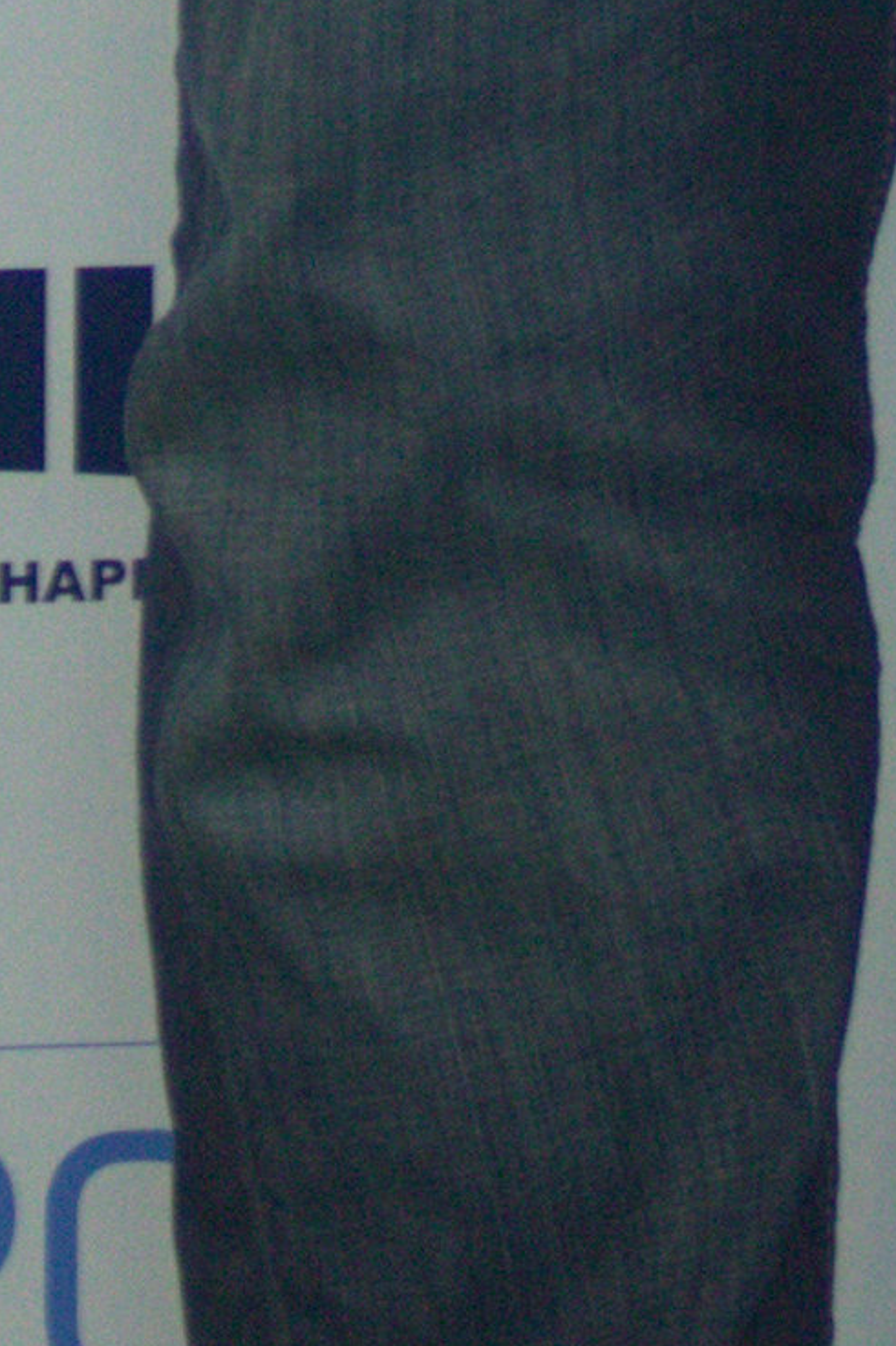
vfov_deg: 2.5
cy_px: -2332
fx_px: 30901
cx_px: 957
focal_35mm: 827
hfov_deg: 1.7
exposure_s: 1/100
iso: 800
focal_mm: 75
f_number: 4
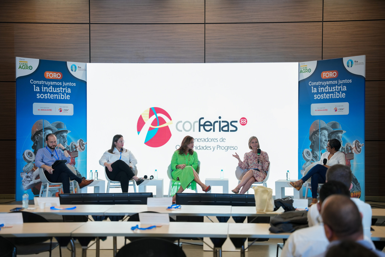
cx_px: 192
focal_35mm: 70
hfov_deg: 28.8
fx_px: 749
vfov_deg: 19.5
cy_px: 128
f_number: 2.8
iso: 800
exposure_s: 1/160
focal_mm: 70
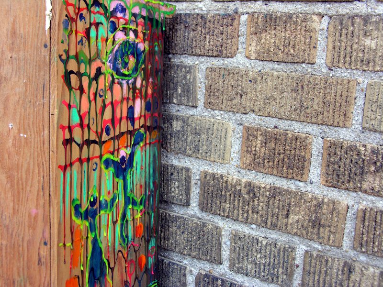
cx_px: 192
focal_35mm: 46
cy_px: 144
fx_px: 509
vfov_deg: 31.5
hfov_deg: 41.2
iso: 50
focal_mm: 11.8
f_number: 3
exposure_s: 1/17.1
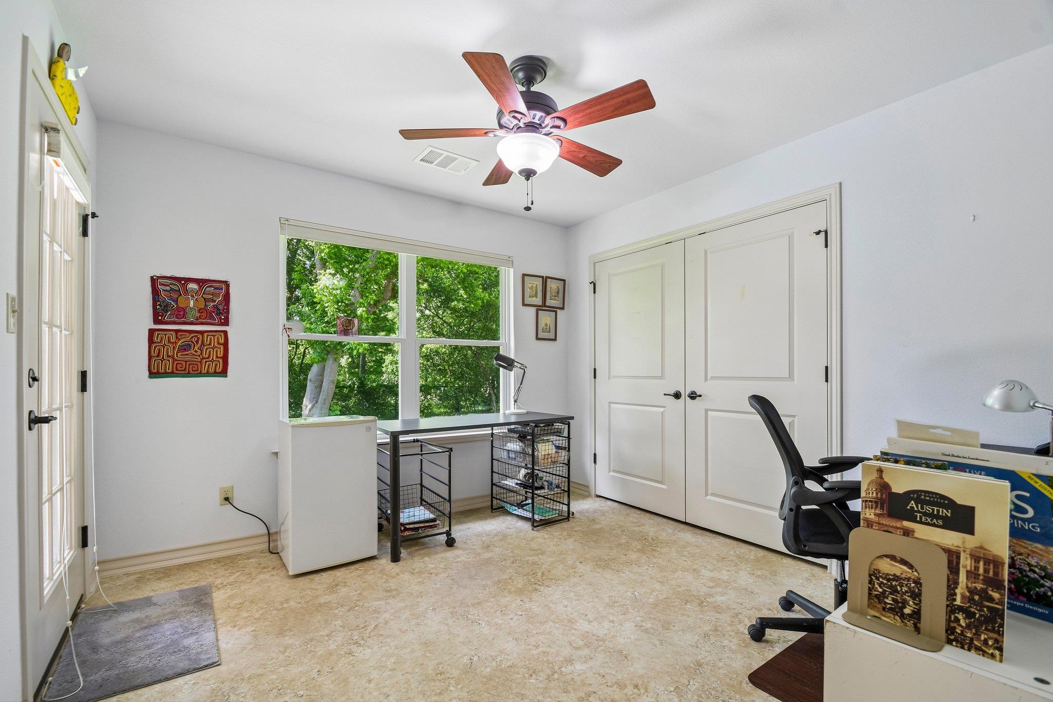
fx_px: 439
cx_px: 526
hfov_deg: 100.4
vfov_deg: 77.3
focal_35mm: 15
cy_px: 351
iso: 400
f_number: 8
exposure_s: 1/13
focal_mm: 10
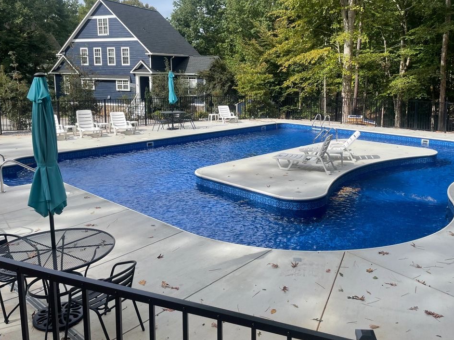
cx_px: 271
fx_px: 420
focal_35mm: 32
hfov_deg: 56.4
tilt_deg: -5.8
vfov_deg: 43.9
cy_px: 132
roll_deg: -0.5
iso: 32
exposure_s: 1/2132
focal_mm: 4.2
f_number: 1.6
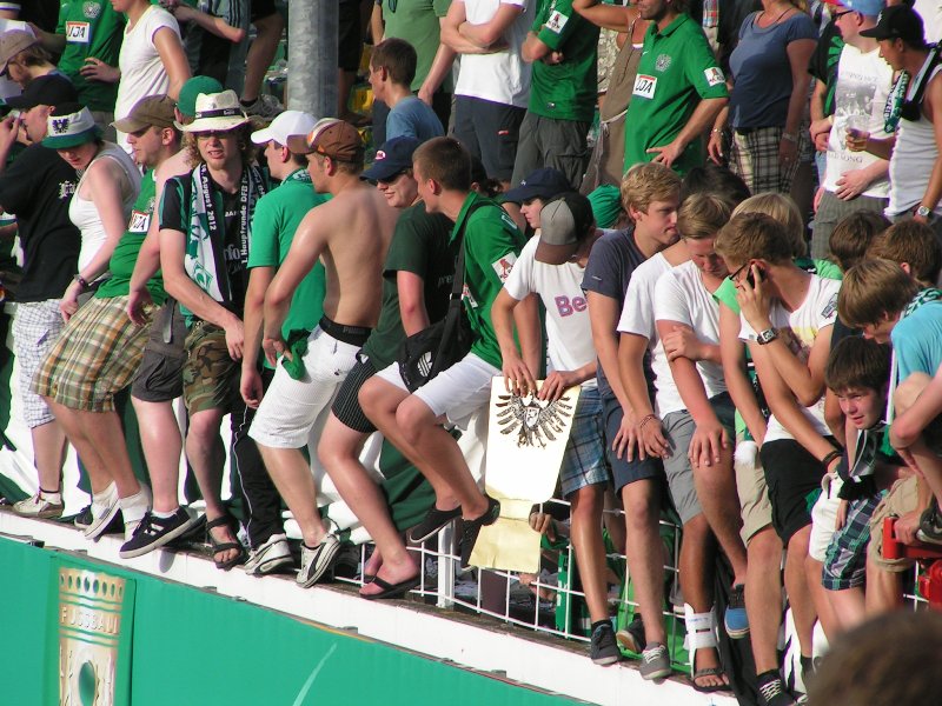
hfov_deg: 5.2
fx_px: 10341
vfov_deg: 3.9
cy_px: 353
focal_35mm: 380
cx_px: 471
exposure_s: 1/640
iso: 50
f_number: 5
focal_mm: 58
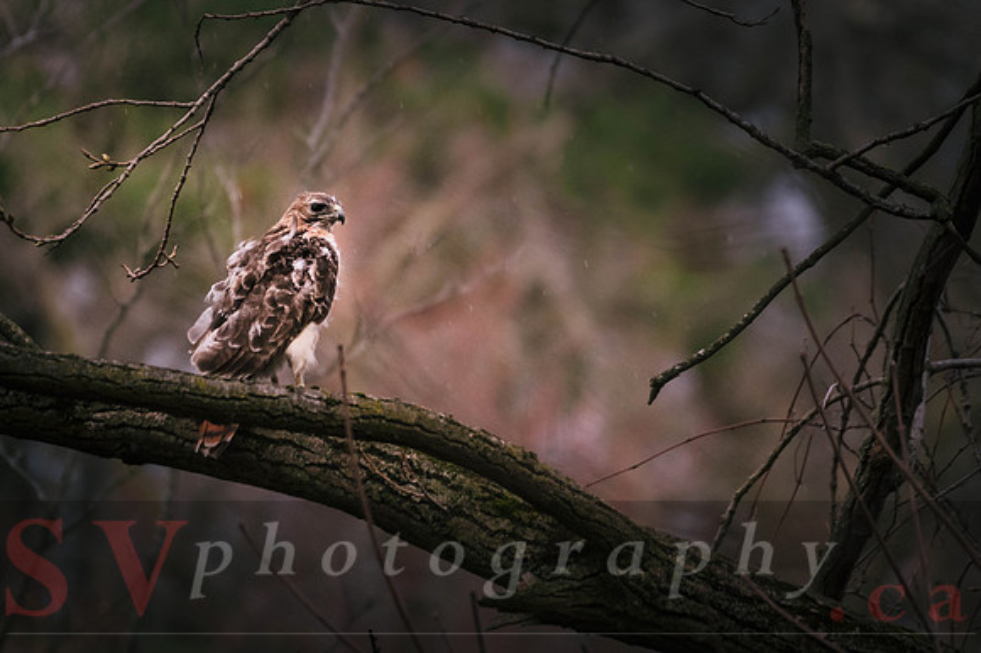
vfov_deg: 1.4
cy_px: 282
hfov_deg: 2.1
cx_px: 490
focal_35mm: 964
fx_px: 26261
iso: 800
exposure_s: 1/640
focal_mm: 500
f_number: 5.6
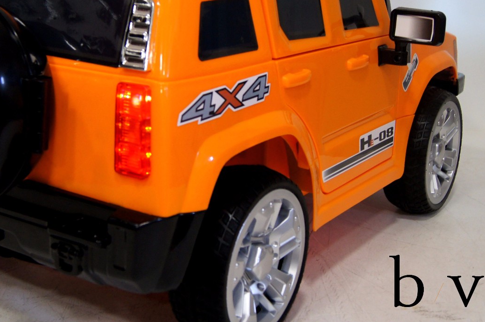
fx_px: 821
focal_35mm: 61
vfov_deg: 22.1
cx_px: 187
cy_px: 110
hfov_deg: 32.8
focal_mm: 26
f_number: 4
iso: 640
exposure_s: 1/40
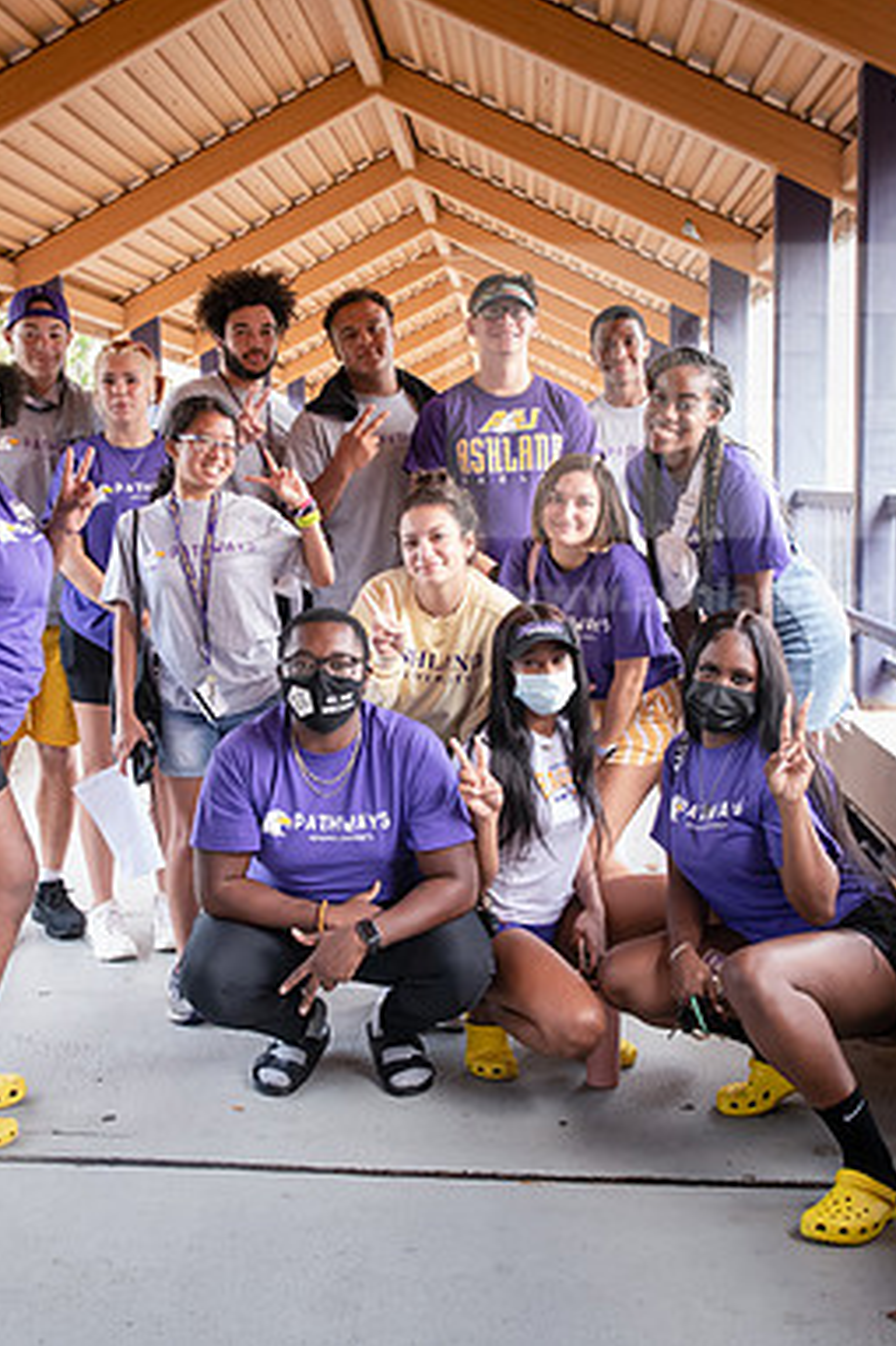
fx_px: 1756
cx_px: 341
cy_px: 669
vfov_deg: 41.9
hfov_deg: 28.5
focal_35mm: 47
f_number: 5.6
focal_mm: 31
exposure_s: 1/160
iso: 1600
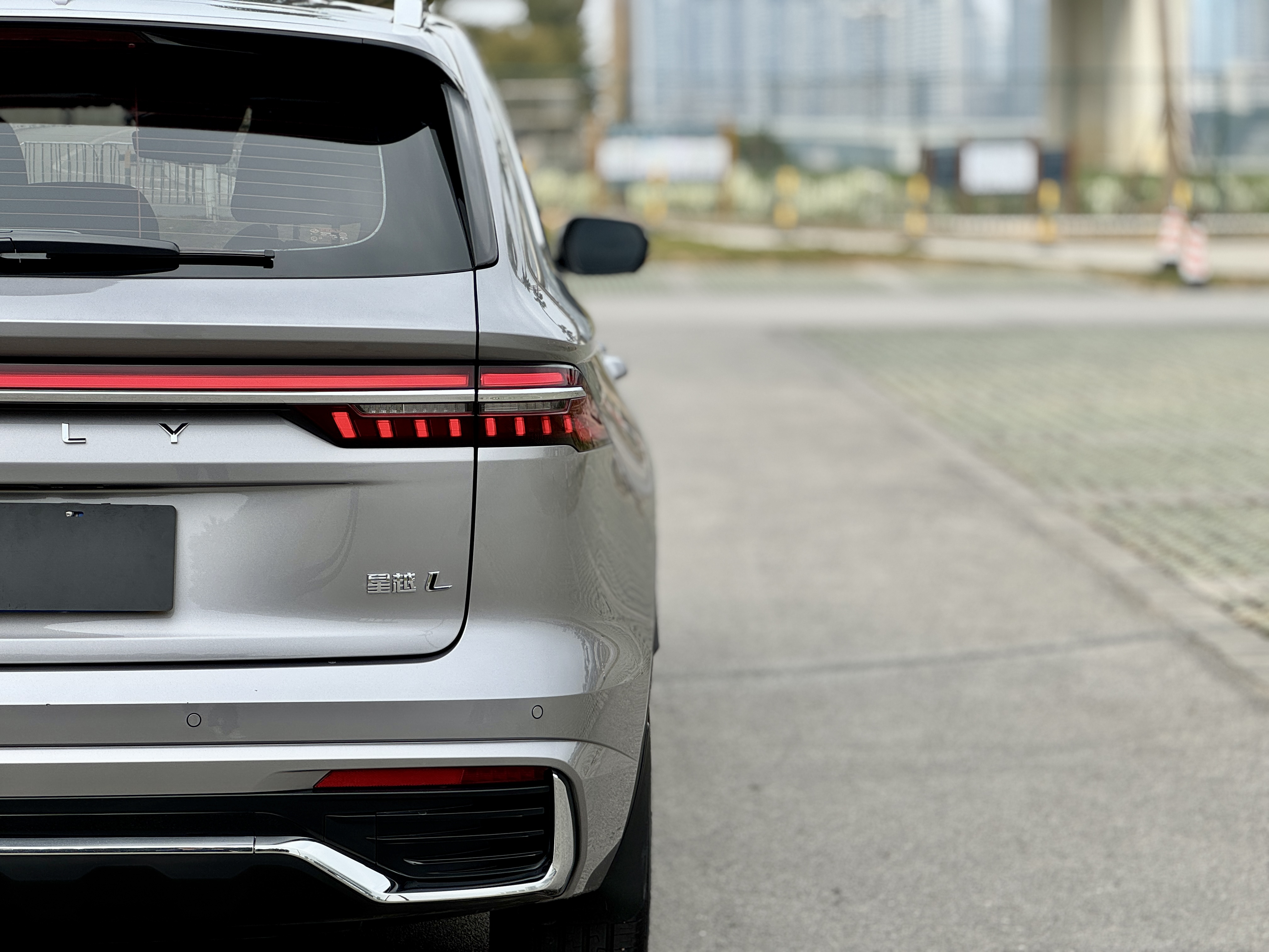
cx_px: 634
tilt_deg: -5.8
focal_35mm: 77
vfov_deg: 19.1
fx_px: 2823
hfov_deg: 25.3
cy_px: 476
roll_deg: +1.5
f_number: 2.8
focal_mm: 9
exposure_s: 1/344
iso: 25
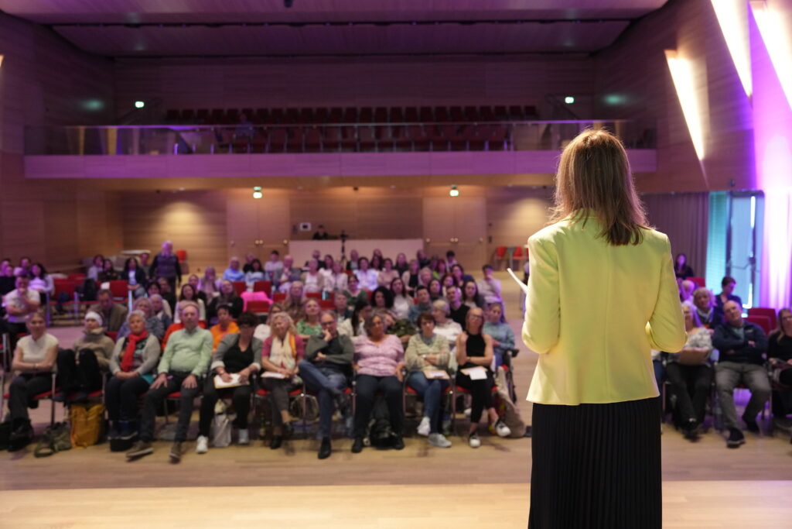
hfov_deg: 57.2
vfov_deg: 40.0
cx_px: 396
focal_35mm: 33
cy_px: 264
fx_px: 726
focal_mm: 33
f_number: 2.8
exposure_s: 1/80
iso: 2500
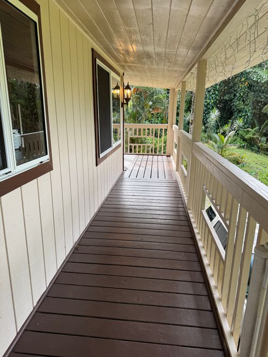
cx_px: 134
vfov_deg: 71.6
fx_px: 248
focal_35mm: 24
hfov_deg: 56.8
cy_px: 178
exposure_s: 1/190
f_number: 1.78
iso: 64
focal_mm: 6.76
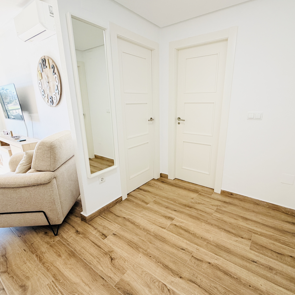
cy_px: 150
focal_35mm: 18
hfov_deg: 80.6
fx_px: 174
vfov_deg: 80.7
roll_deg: +1.2
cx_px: 158
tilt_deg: -15.7
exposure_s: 1/121
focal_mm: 2.22
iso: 160
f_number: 2.2
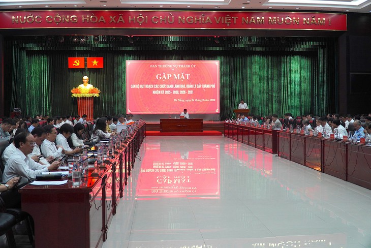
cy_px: 124
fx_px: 449
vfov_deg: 30.9
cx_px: 186
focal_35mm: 44
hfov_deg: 44.9
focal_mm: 29
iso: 800
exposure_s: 1/160
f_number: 4
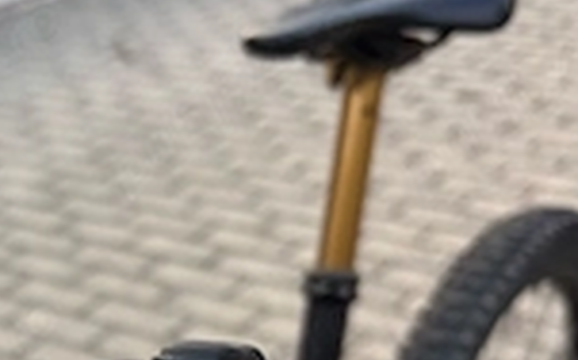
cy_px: 440
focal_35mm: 73
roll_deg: +4.9
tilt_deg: -32.5
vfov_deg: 17.0
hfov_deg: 26.8
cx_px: 11
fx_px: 1149
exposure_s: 1/121
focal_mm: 5.96
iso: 32
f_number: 1.6
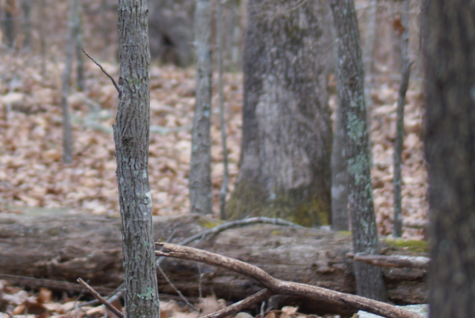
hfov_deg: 6.9
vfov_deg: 4.6
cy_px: -93
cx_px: -25
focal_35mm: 297
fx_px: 3928
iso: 100
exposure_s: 1/13
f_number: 4.5
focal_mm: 75
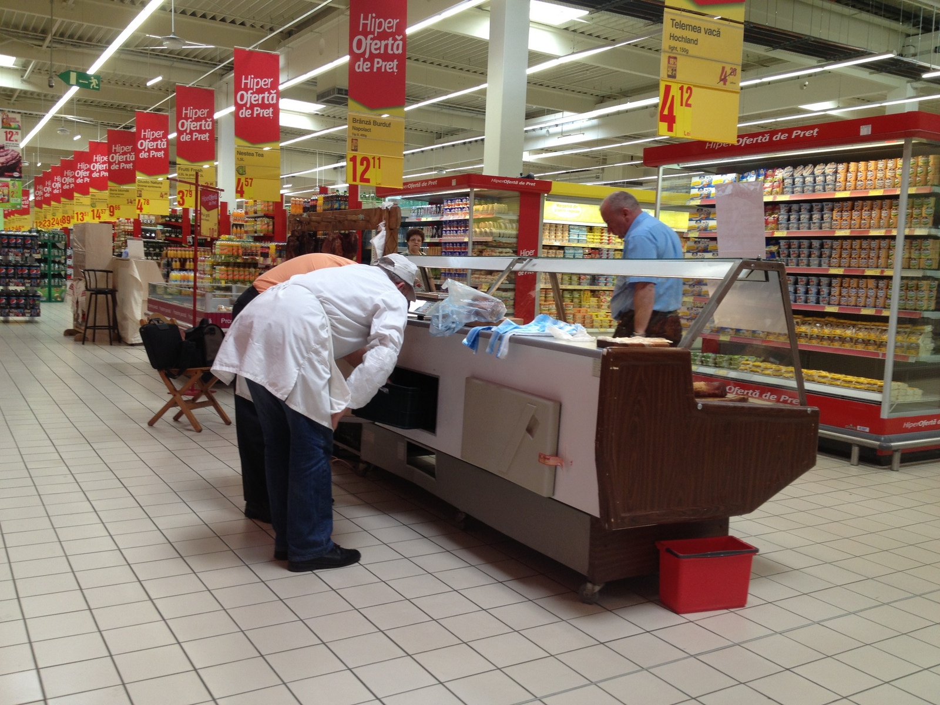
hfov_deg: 52.6
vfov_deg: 40.7
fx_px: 950
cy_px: 352
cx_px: 470
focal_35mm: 35
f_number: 2.4
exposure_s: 1/60
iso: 64
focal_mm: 4.28
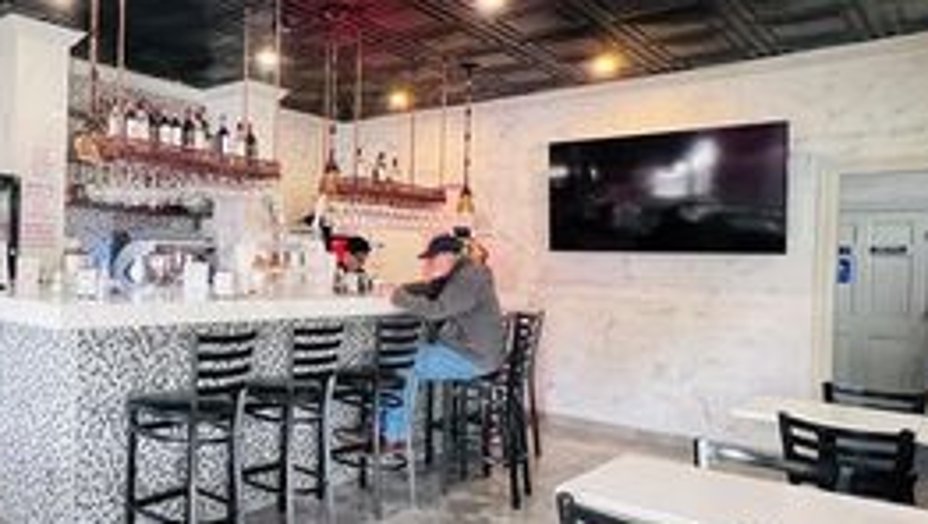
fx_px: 665
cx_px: 223
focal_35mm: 27
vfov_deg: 43.0
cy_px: 267
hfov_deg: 65.2
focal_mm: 1.57
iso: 500
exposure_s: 1/60
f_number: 1.8
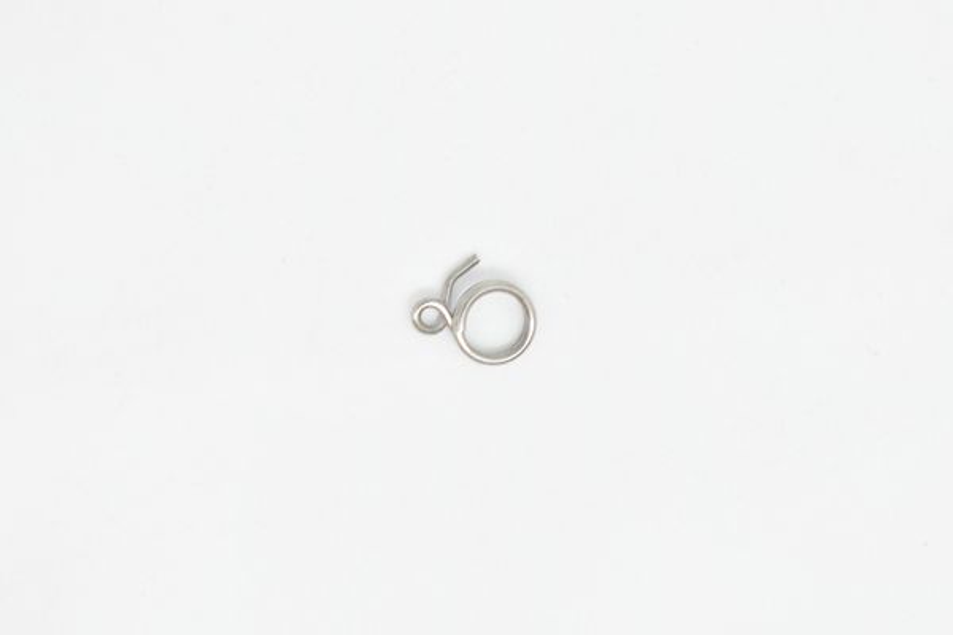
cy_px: 318
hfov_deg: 26.0
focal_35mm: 78
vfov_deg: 17.5
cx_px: 476
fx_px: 2065
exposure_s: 1/40
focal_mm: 52
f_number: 5.6
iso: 400
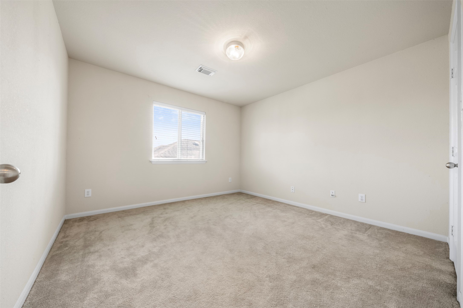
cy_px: 154
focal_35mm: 12
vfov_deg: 90.0
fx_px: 154
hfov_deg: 112.6
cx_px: 232
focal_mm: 12
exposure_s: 3.2
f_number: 9
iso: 250
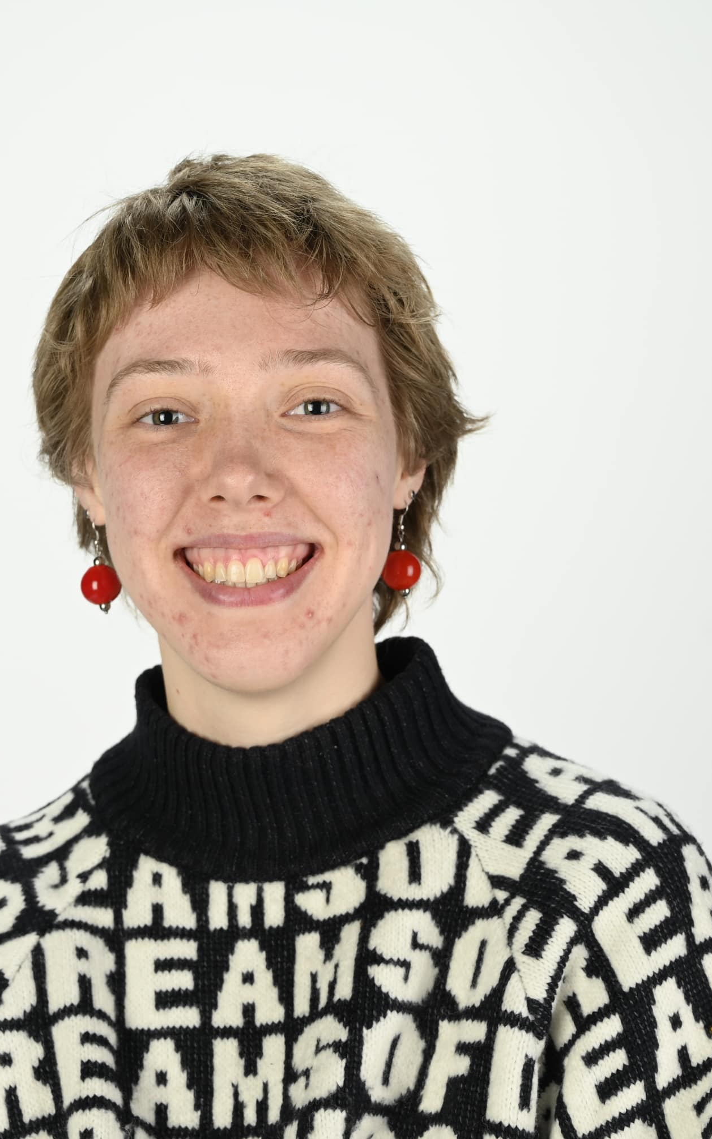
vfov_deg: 28.6
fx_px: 2236
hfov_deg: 18.1
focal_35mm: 72
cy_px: 570
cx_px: 280
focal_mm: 47
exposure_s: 1/125
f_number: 5.6
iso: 200
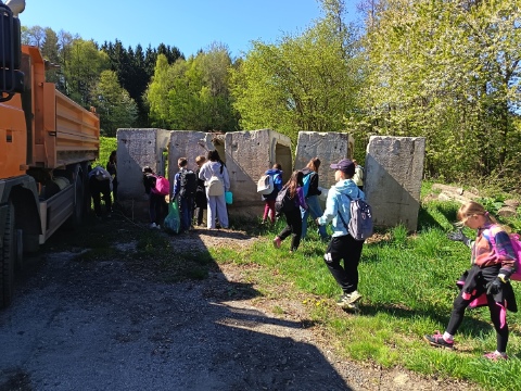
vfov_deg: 56.8
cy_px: 196
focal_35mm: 24
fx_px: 361
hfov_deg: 71.6
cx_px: 260
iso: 100
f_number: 1.75
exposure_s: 1/290
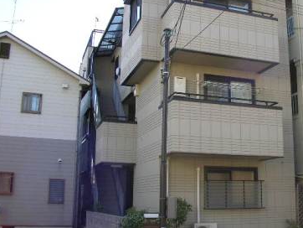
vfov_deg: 30.9
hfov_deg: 40.2
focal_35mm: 47
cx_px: 184
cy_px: 104
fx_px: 412
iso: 71
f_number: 4.1
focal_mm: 5.8
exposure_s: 1/150
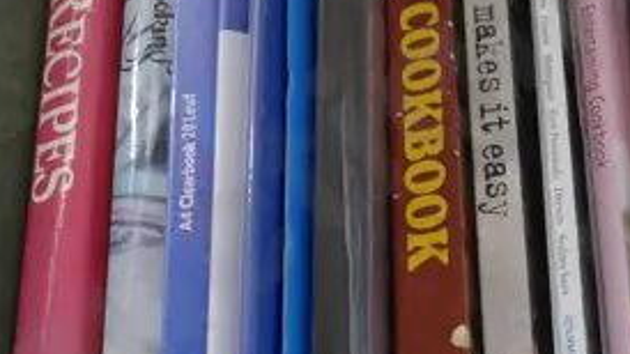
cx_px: 163
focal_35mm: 122
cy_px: 298
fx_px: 2038
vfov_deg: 9.9
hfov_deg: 17.5
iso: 2500
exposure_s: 1/60
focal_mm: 15
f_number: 3.6
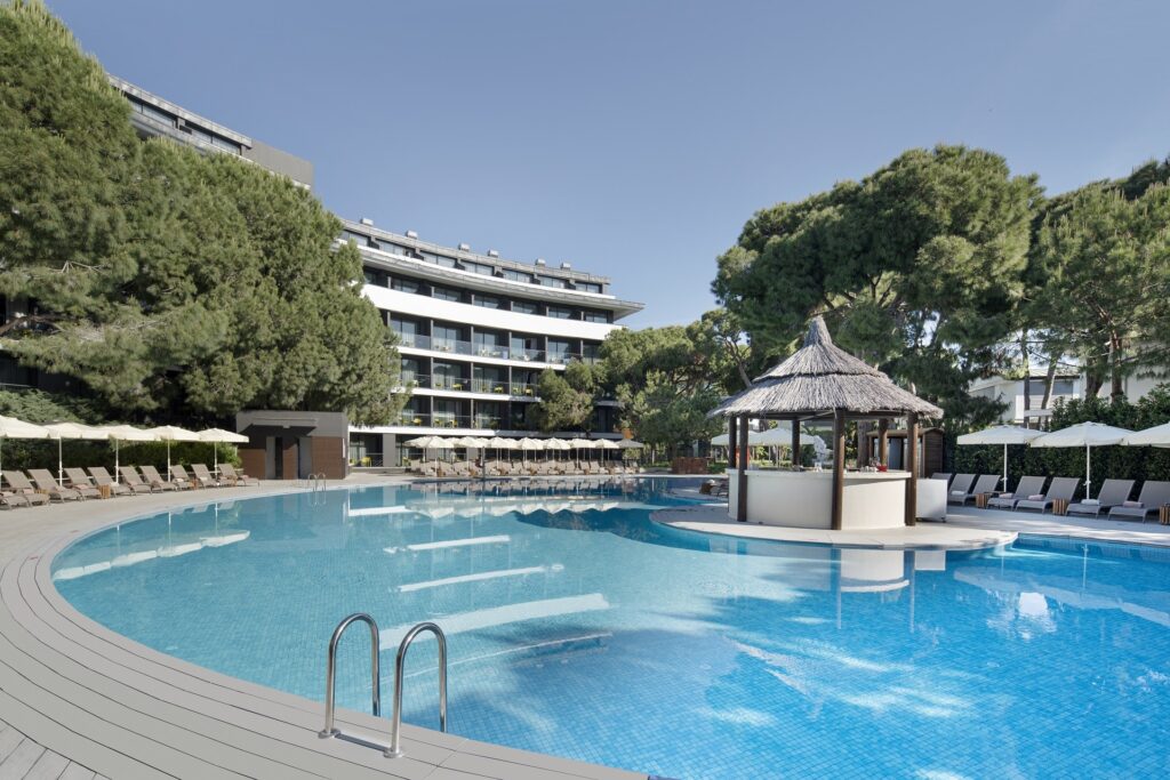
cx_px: 585
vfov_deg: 70.5
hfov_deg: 93.3
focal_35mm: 17
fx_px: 553
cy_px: 390
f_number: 9
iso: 100
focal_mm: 17
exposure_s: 1/30
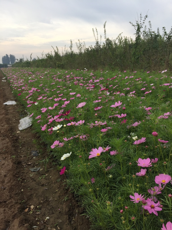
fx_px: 192
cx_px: 86
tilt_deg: -13.5
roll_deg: +1.9
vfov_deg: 61.7
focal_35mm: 29
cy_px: 115
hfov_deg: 48.2
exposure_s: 1/1014
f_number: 2.2
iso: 32
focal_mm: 4.15
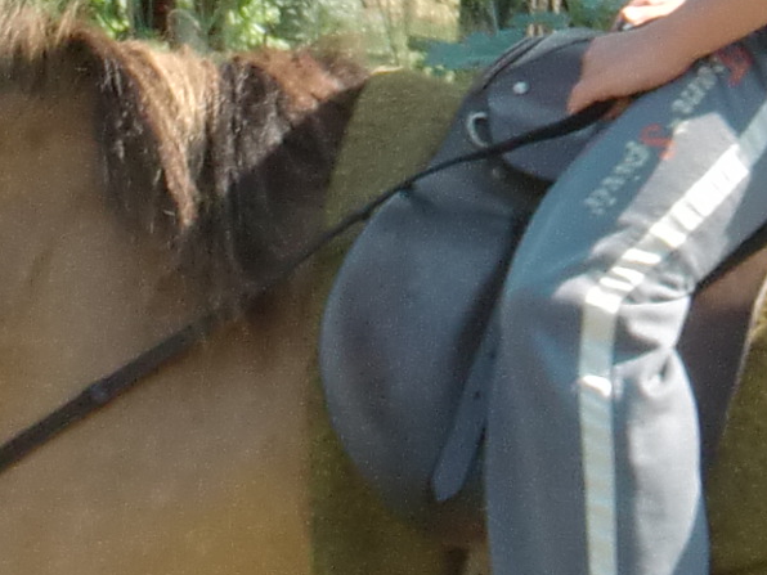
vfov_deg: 5.8
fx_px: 5650
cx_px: 369
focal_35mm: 255
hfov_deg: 7.8
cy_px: -30
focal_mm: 6.66
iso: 64
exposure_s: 1/160
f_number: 3.9
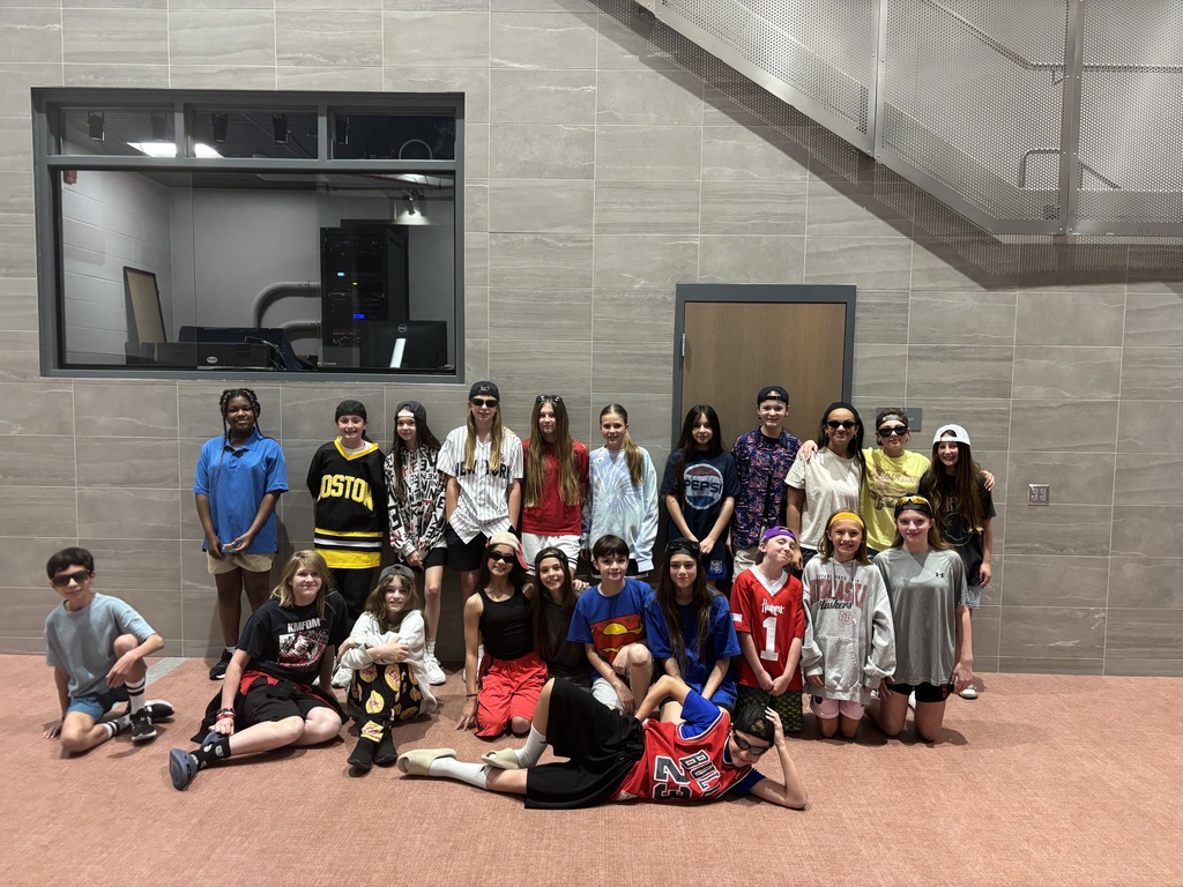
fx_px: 889
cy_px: 444
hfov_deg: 67.3
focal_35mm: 26
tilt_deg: -6.3
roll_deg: -0.7
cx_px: 592
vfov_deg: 53.1
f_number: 1.6
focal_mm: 5.96
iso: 250
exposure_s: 1/60
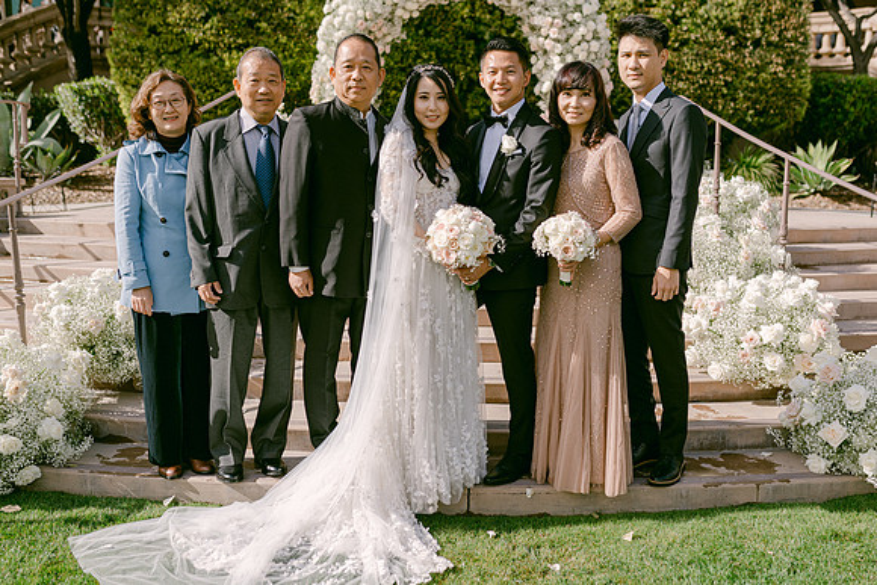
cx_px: 466
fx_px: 919
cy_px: 306
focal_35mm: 38
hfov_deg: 51.0
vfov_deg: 35.3
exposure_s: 1/2500
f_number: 2.8
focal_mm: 35
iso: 100
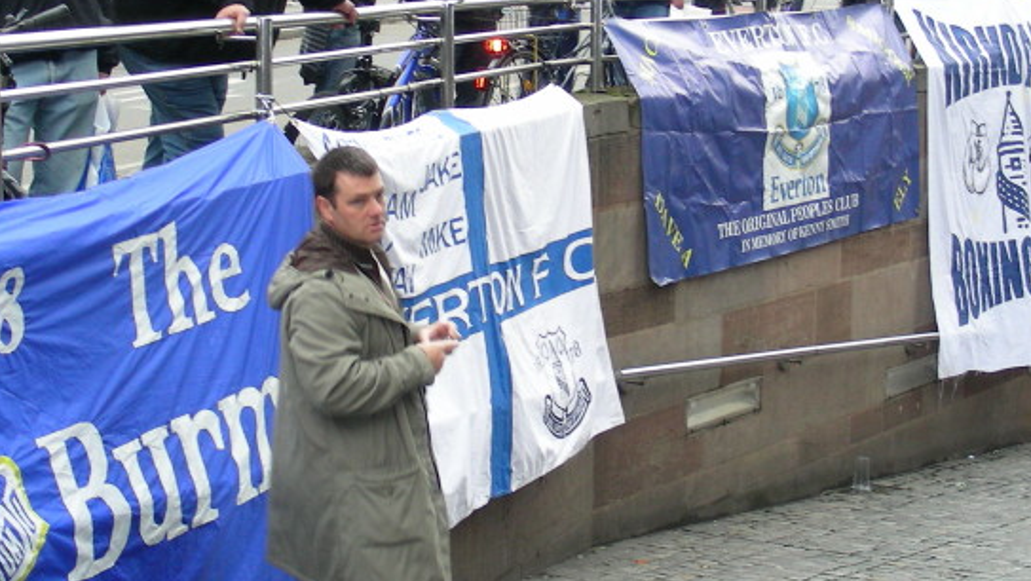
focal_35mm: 85
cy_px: 148
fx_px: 2325
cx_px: 592
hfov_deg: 25.0
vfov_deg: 14.2
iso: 86
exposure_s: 1/30
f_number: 3.5
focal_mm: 8.8
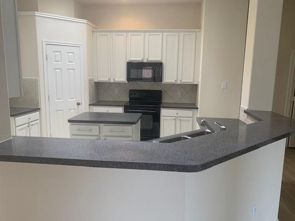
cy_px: 110
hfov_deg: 67.3
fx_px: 222
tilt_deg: -8.1
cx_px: 148
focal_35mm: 26
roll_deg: -1.1
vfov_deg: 53.1
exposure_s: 1/121
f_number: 1.8
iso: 80
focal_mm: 4.25
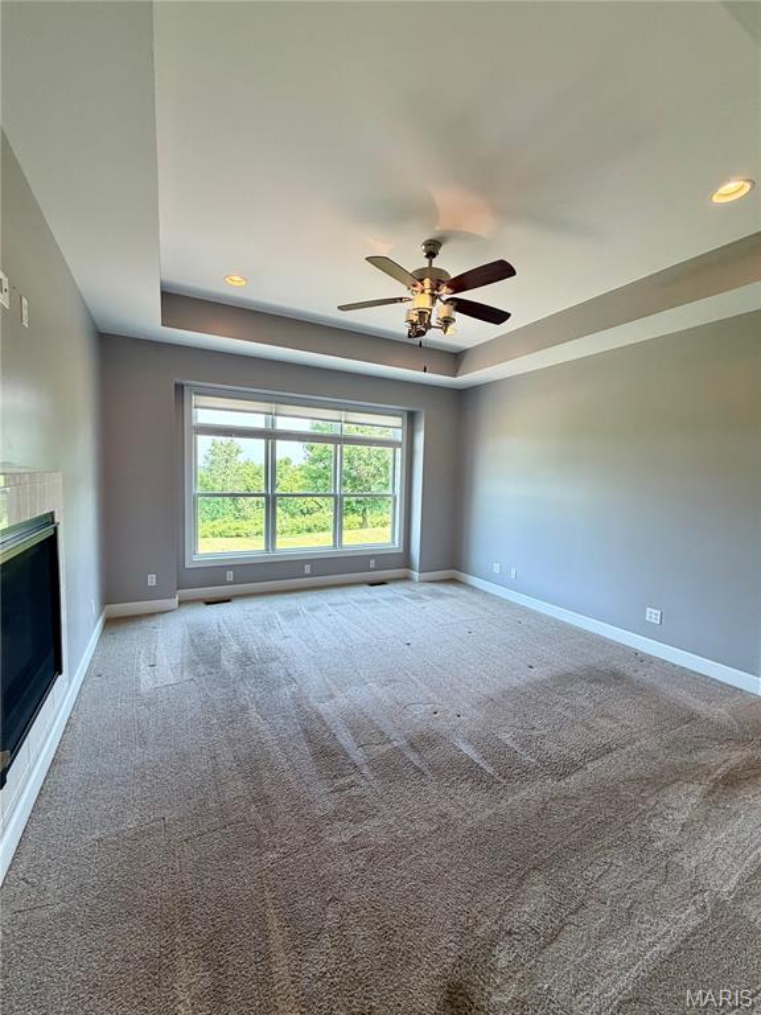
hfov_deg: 85.7
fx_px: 410
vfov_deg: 102.1
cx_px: 380
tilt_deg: -4.4
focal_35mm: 14
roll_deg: -3.1
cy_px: 508
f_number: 2.2
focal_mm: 2.22
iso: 100
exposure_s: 1/120
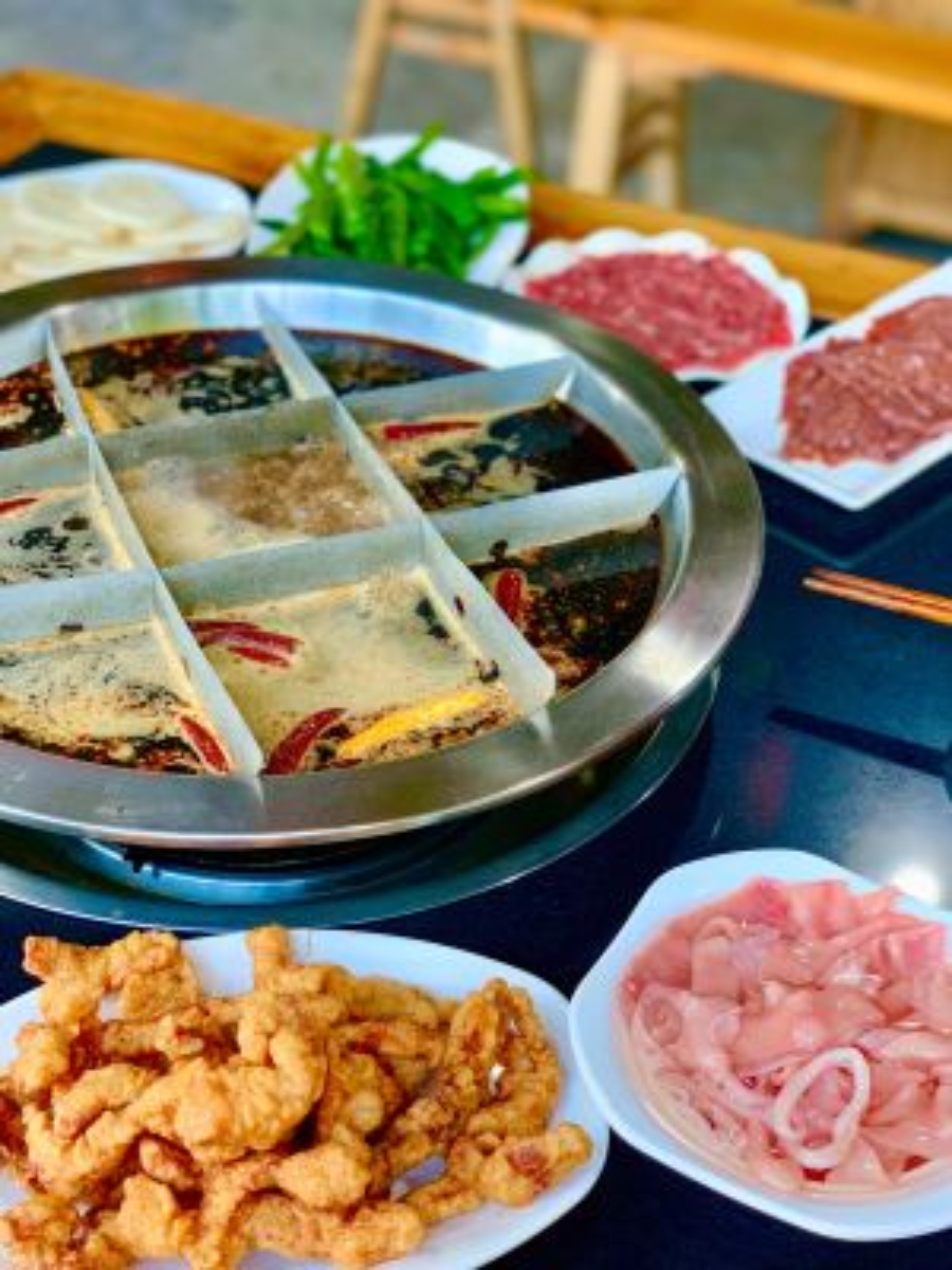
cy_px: 635
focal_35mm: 52
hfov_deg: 28.0
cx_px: 476
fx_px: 1907
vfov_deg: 36.8
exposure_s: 1/60
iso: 320
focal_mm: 6
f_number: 2.4
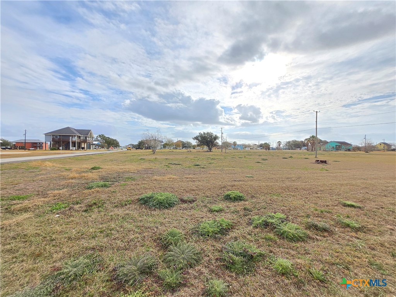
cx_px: 198
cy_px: 148
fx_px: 149
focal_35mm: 13
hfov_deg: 106.2
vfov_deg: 89.9
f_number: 2.2
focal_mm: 1.7
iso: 25
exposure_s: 1/836
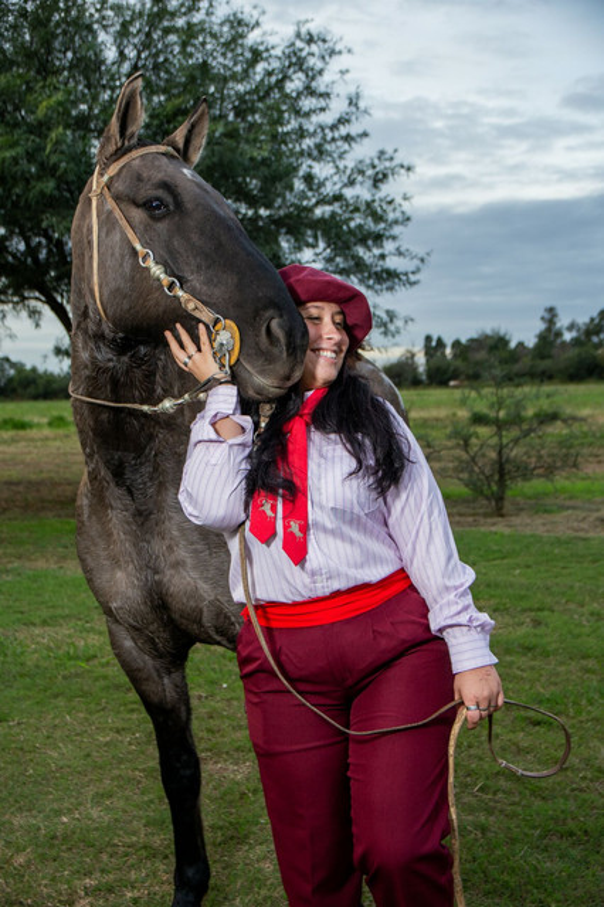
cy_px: 454
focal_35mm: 51
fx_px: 1285
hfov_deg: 26.5
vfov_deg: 38.9
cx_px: 302
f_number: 4.5
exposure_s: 1/125
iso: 250
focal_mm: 34
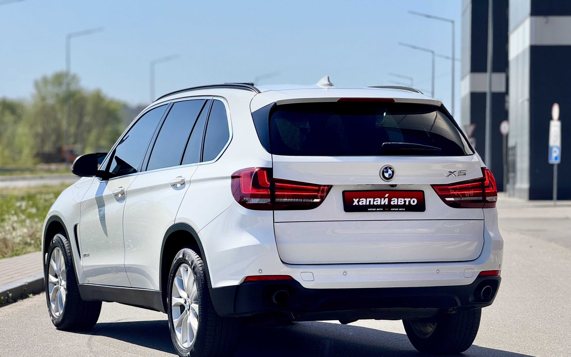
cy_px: 210
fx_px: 1992
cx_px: 287
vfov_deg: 10.2
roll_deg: -0.5
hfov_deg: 16.3
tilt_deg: -0.2
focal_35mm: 128
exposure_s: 1/2358
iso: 50
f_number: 2.8
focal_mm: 15.66
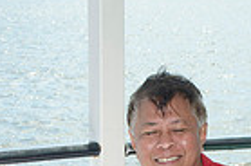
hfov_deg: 11.3
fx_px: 1266
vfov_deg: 7.4
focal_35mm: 182
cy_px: 265
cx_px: 112
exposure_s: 1/250
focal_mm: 29
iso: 250
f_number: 8
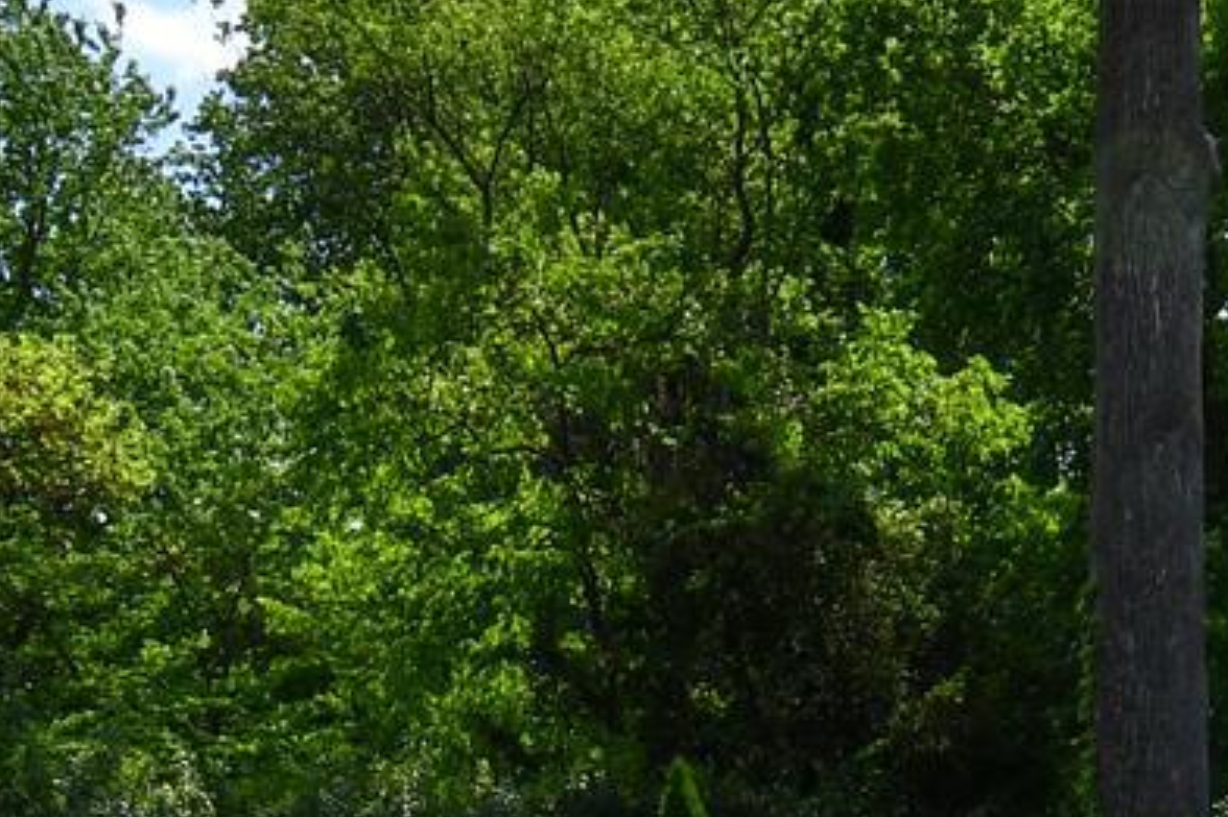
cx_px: 721
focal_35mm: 94
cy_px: 1179
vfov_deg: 13.8
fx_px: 3205
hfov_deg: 21.7
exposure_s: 1/320
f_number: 8
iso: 100
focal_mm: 12
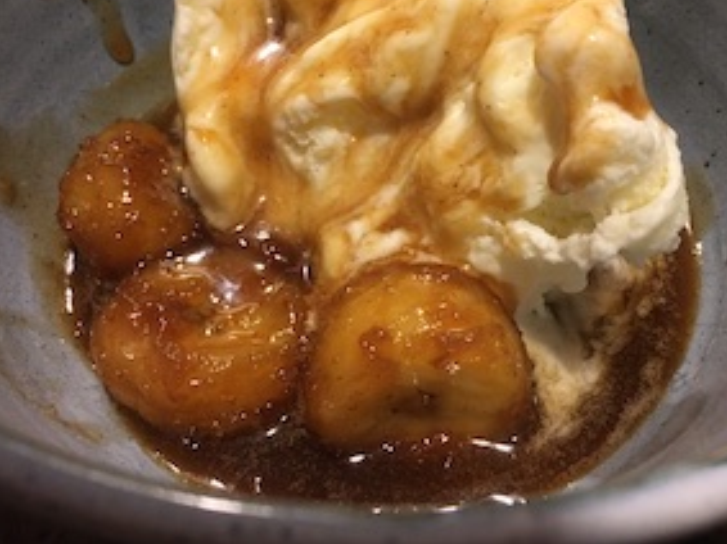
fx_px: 861
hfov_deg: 45.7
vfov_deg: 34.8
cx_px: 401
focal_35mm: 41
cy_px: 180
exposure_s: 1/30
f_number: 2.2
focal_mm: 4.15
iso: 125
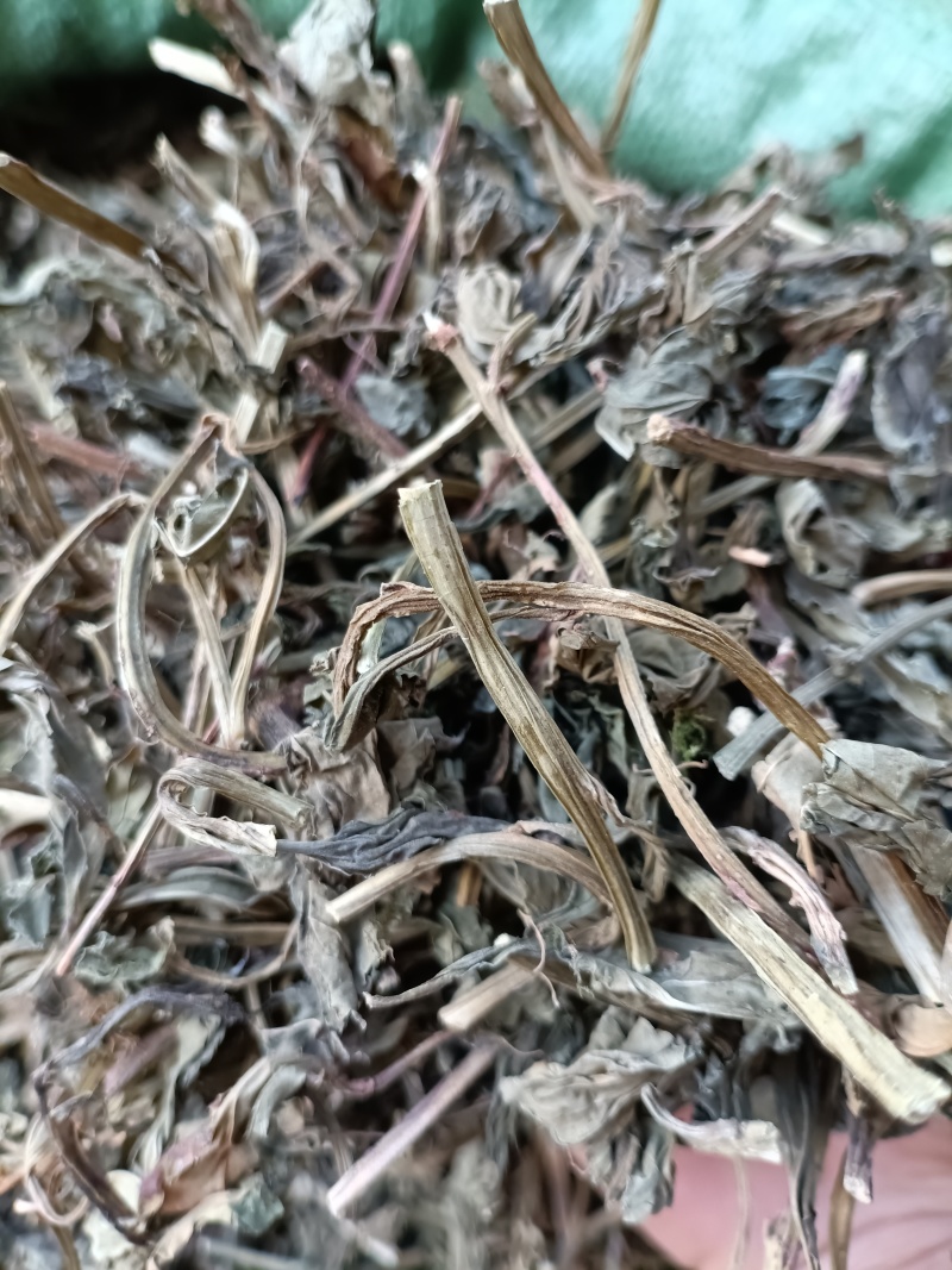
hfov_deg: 53.1
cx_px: 476
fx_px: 954
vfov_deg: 67.3
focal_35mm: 26
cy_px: 635
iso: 371
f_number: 1.8
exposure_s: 1/50
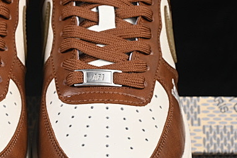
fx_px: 1415
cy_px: 103
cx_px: 31
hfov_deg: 9.5
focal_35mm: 215
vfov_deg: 6.4
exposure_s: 1/80
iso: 160
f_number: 7.1
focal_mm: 50
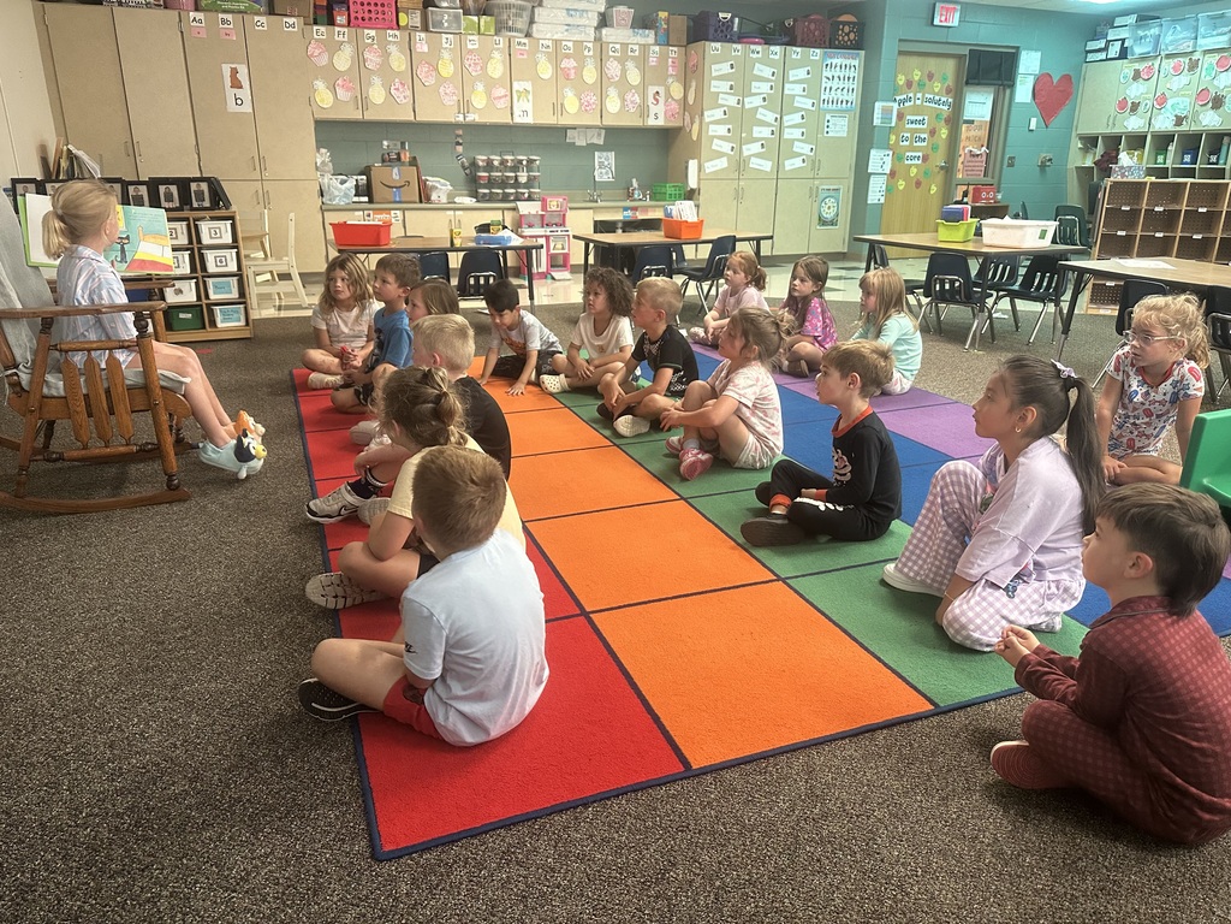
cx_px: 616
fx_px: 853
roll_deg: -0.7
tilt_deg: -18.5
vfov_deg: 56.8
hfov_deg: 71.6
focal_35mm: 24
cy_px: 462
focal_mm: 6.86
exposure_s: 1/60
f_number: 1.78
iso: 400
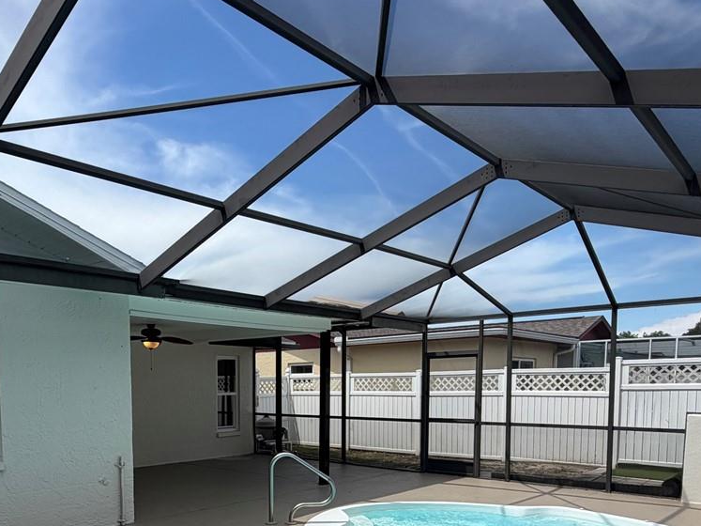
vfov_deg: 43.8
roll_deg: +1.3
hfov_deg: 58.6
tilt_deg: -2.9
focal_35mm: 30
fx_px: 607
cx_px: 233
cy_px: 443
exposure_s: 1/770
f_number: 2.2
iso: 20
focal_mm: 2.22
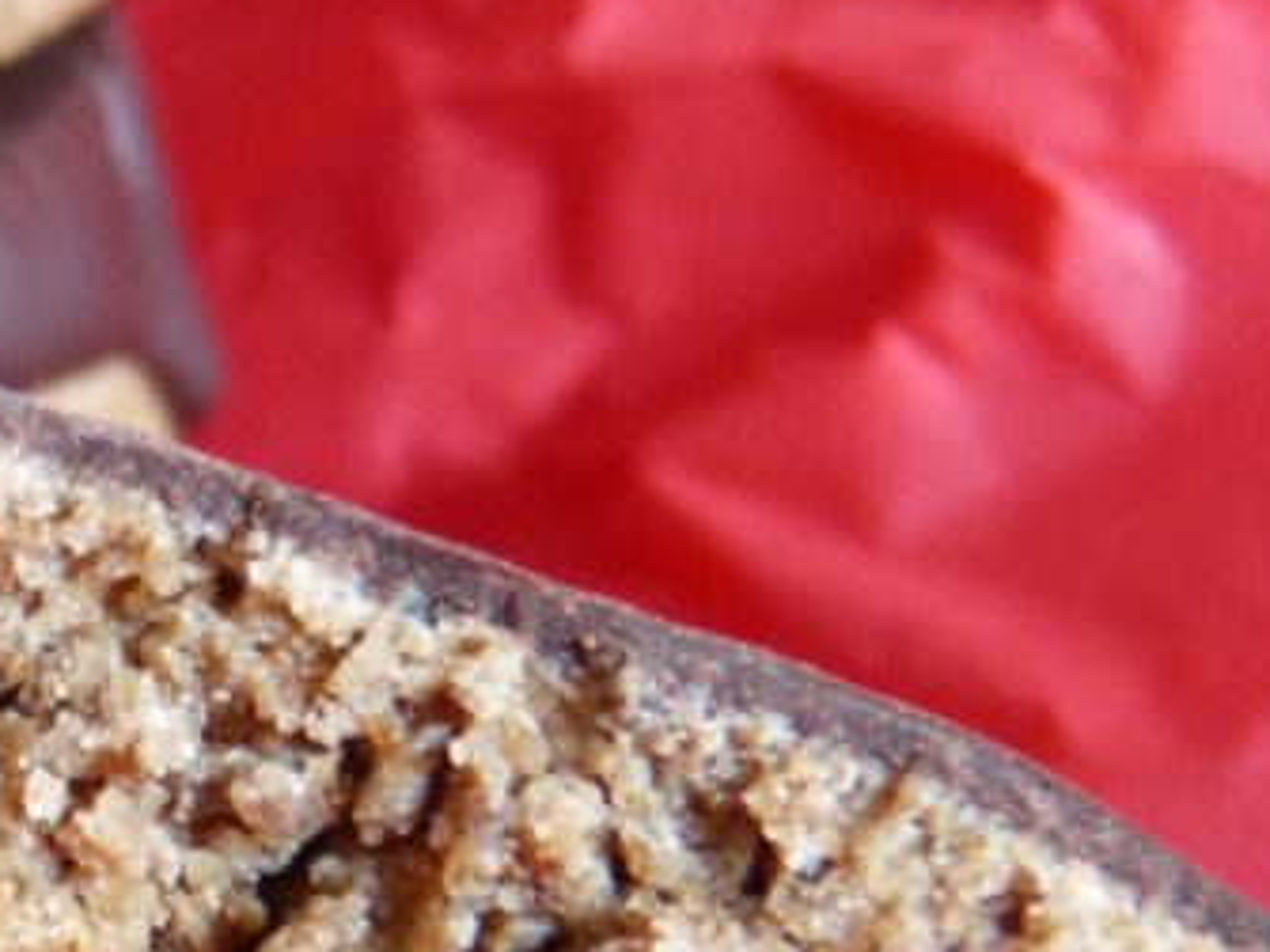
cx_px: -497
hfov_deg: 12.2
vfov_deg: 9.5
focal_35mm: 156
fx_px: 5721
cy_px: 804
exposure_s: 1/10
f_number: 3.2
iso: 400
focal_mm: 8.7
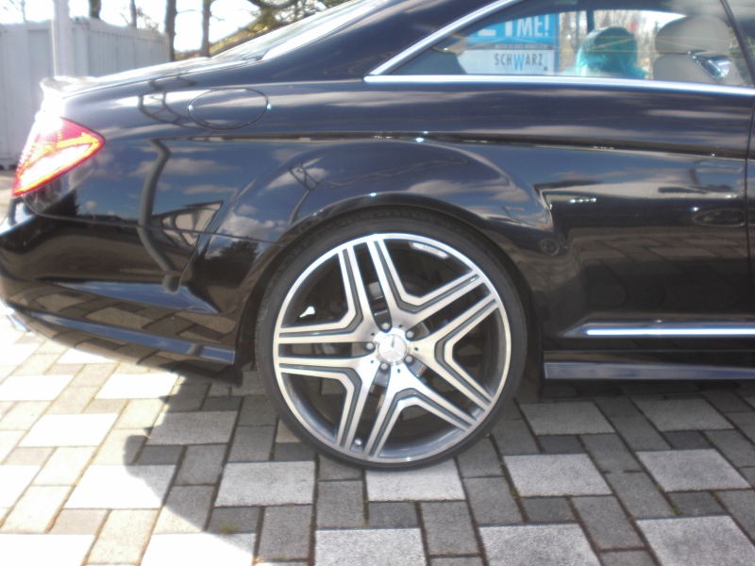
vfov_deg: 37.7
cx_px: 378
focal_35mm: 38
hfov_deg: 49.0
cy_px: 283
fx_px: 829
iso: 64
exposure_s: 1/125
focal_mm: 6.3
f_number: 3.1
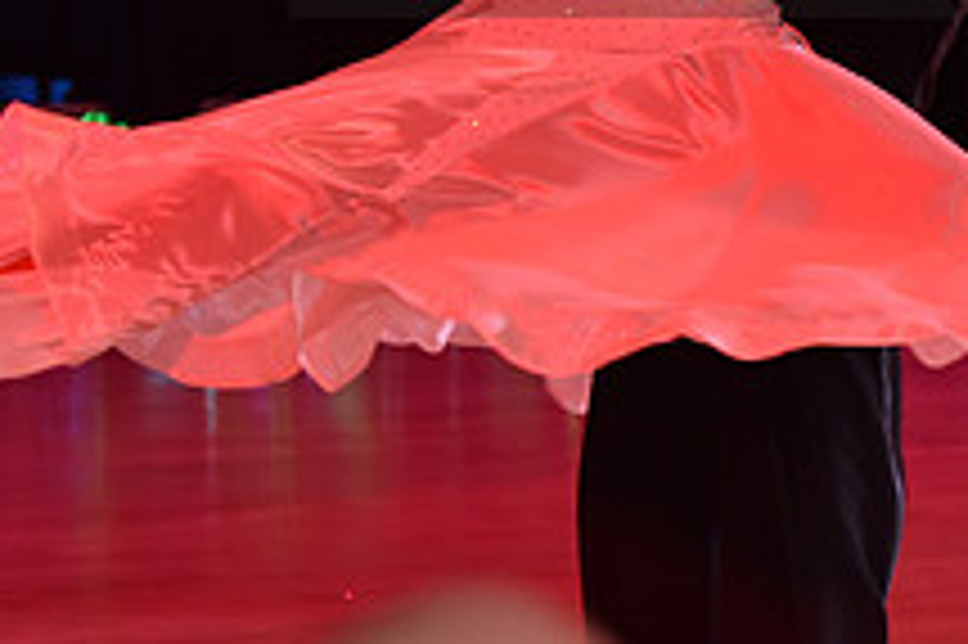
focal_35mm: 297
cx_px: 779
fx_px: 7980
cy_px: -101
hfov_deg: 6.9
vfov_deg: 4.6
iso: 1600
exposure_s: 1/250
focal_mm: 110
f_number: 4
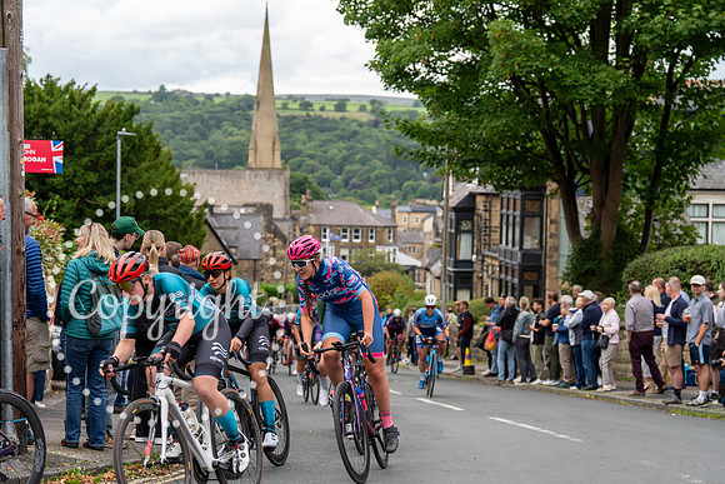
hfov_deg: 28.8
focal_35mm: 70
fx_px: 1410
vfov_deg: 19.5
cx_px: 362
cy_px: 242
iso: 500
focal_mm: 70
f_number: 3.5
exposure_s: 1/500
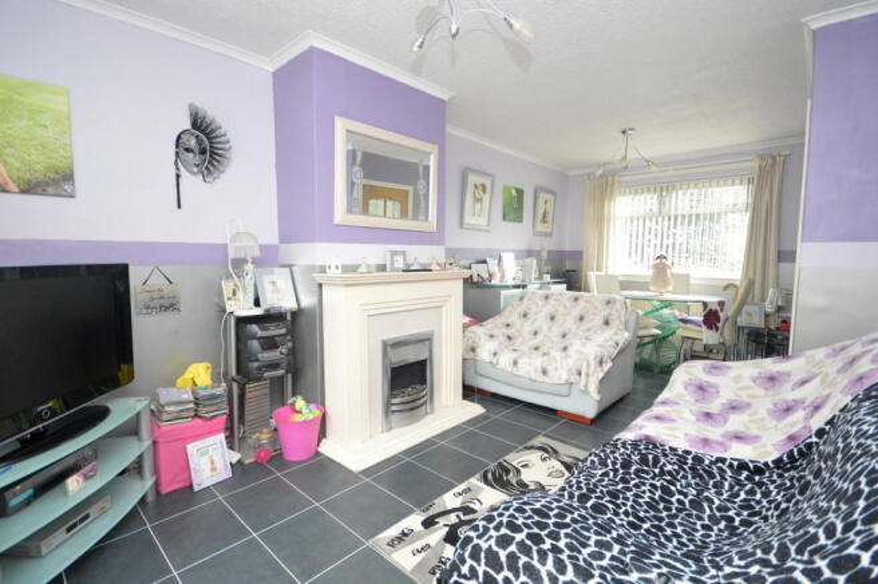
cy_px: 292
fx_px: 365
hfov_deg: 100.4
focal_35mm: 15
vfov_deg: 77.2
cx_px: 439
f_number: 4
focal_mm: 10
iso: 2500
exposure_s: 1/60
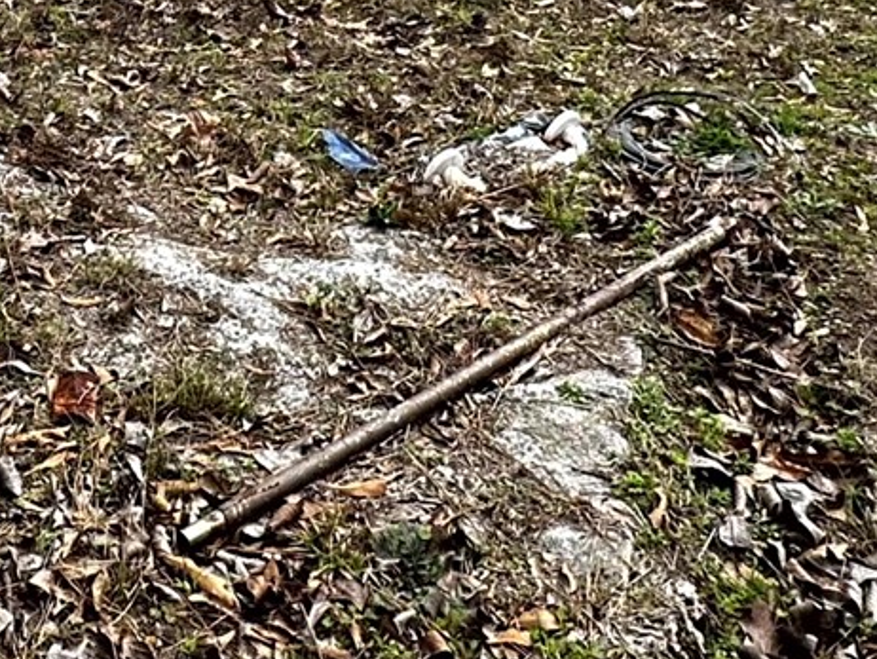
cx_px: 33
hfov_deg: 29.4
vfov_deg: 20.6
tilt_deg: -11.7
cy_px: -299
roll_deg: -1.2
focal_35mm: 62
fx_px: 1572
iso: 40
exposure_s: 1/698
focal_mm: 2.22
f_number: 2.2
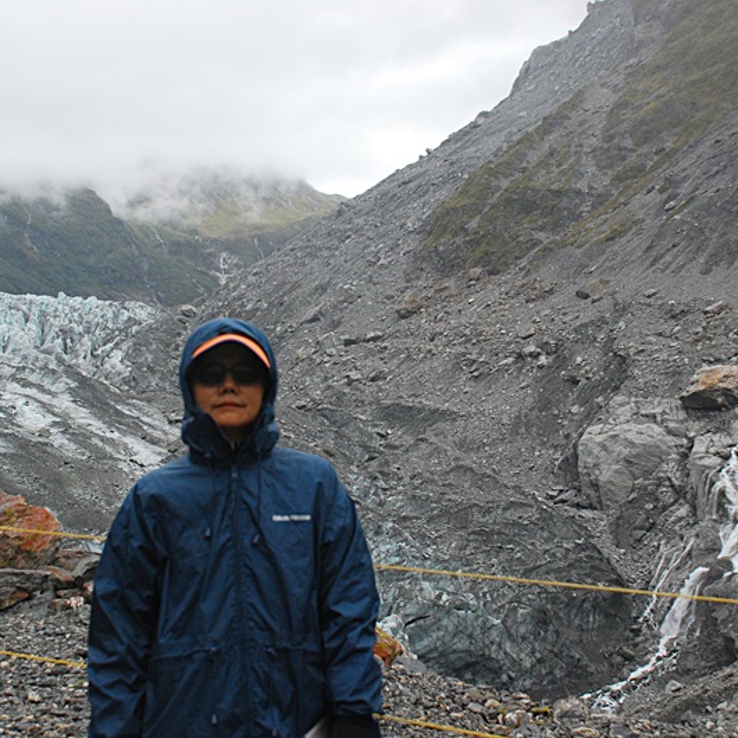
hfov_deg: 28.8
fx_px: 1439
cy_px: 371
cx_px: 352
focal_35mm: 60
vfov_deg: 28.8
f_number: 5.6
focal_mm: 31
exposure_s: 1/1250
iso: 400
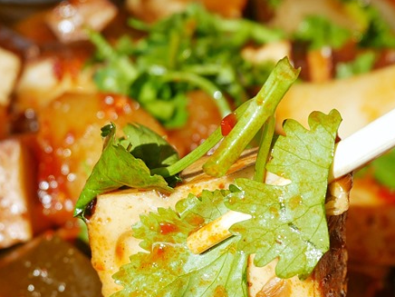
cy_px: 225
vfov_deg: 18.8
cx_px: 176
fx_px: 890
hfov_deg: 25.0
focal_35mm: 78
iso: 200
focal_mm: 17
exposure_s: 1/500
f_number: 5
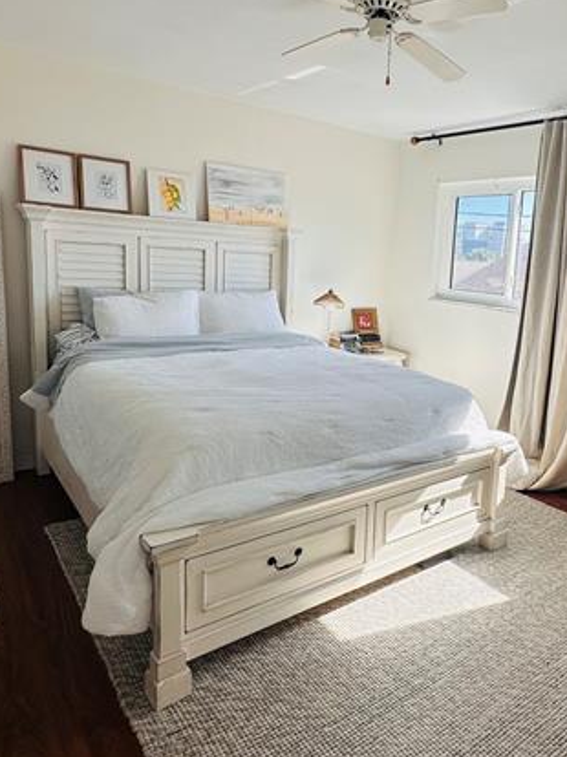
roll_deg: -4.7
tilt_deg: -7.8
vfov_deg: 67.2
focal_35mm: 26
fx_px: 568
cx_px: 413
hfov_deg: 51.2
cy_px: 342
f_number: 2.2
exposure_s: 1/173
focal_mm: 2.22
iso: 40
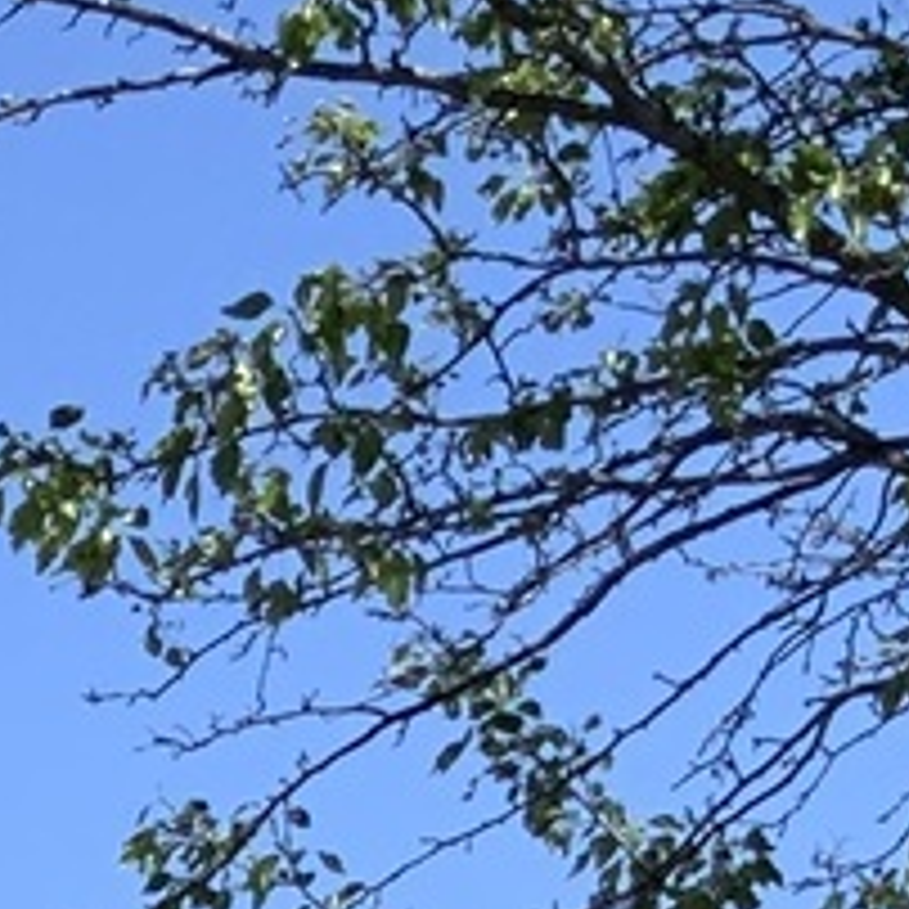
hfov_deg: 8.3
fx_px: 5437
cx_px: -1688
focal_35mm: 183
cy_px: 2218
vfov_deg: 8.7
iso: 16
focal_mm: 3
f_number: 1.8
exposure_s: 1/1675
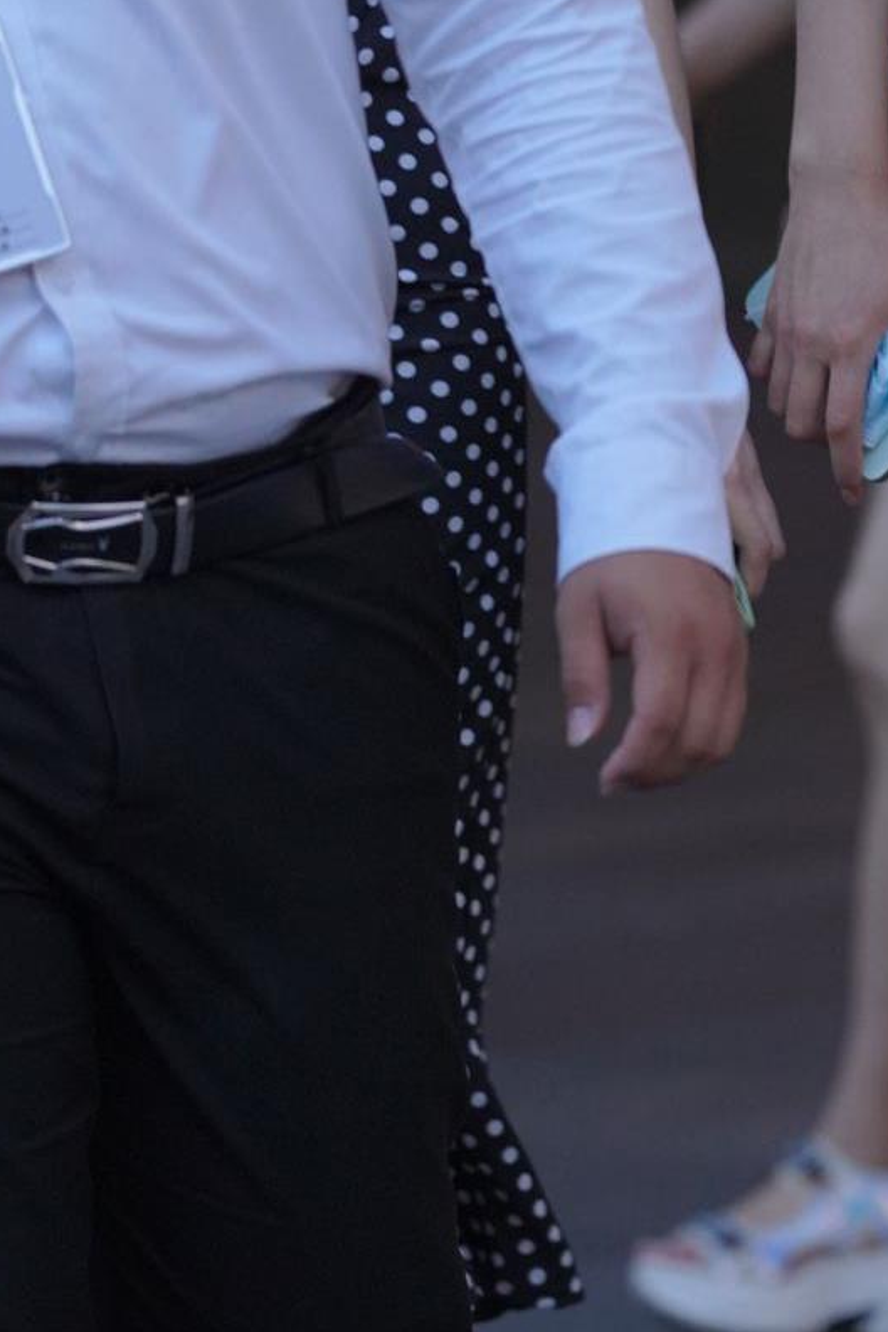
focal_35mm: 486
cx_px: 1364
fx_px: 17981
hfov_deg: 2.8
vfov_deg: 4.2
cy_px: 75
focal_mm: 135
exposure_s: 1/500
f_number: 2.8
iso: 1000
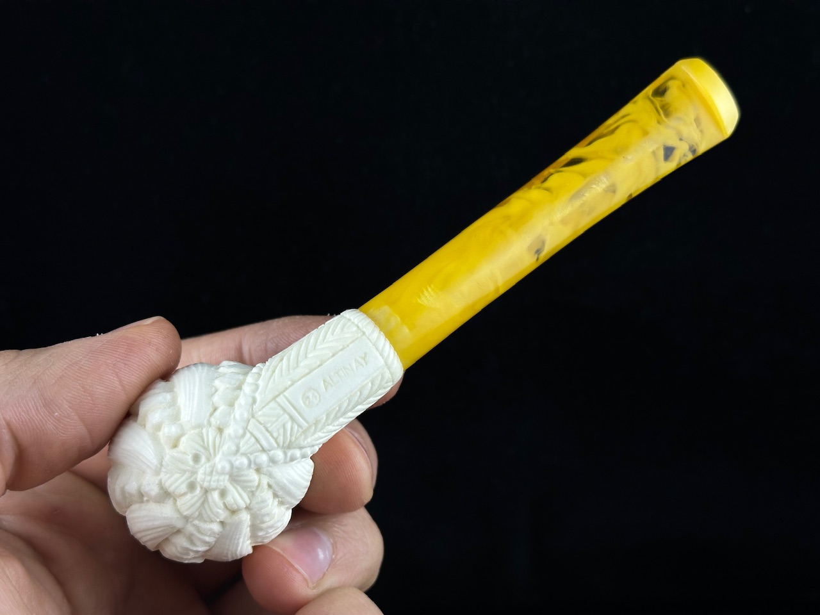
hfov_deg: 39.7
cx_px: 410
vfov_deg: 30.3
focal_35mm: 48
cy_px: 308
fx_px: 1137
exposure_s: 1/659
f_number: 1.78
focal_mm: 6.86
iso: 64
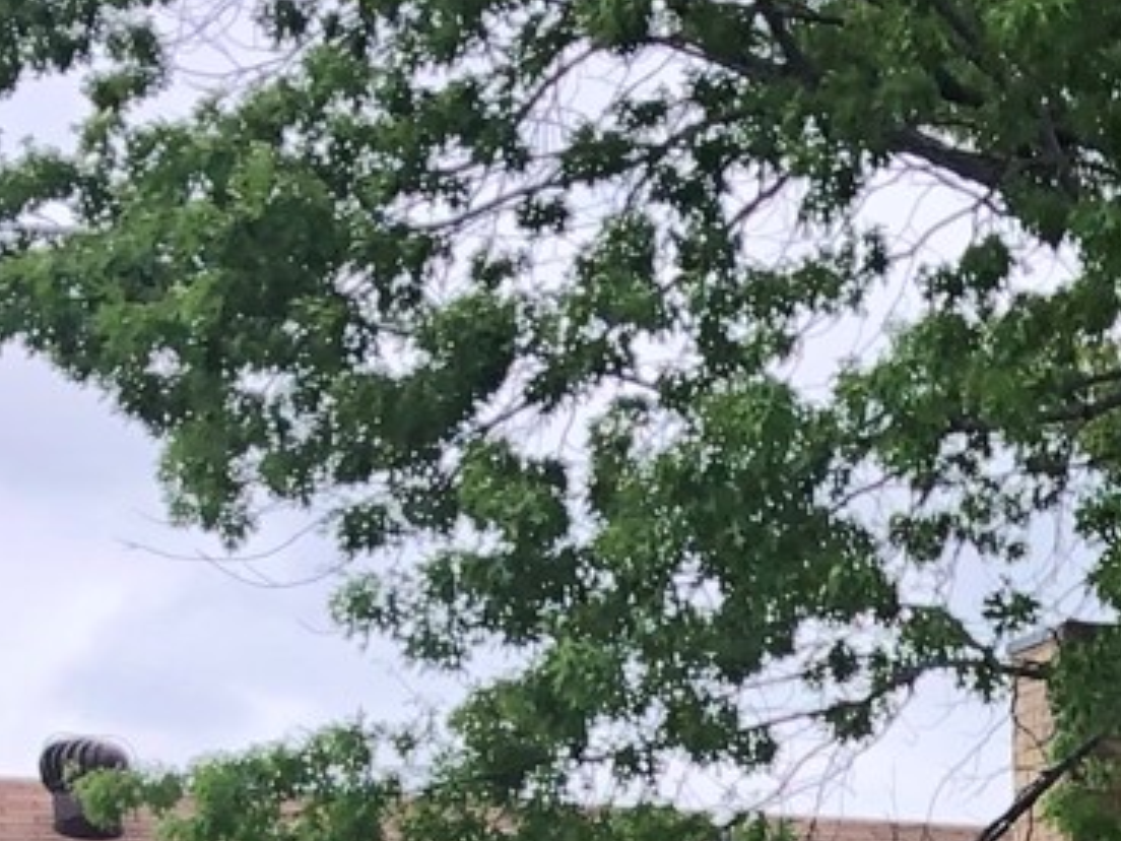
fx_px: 5052
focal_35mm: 156
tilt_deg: -7.0
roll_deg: +1.2
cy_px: 2051
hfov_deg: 11.9
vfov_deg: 8.6
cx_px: 1828
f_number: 1.8
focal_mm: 3.99
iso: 20
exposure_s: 1/534
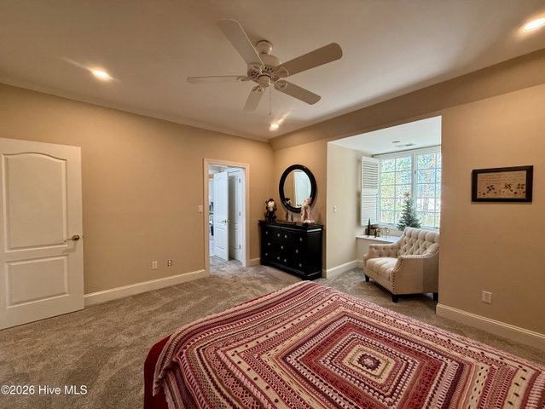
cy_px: 204
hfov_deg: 102.0
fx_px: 221
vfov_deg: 85.7
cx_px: 272
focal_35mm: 14
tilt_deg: -0.3
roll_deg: -0.3
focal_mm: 2.22
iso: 250
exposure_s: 1/120
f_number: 2.2
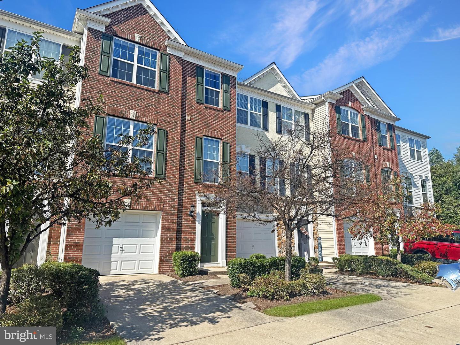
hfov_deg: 71.6
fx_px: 319
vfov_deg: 56.8
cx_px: 230
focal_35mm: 24
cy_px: 172
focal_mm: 6.86
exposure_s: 1/4184
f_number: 1.78
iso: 80
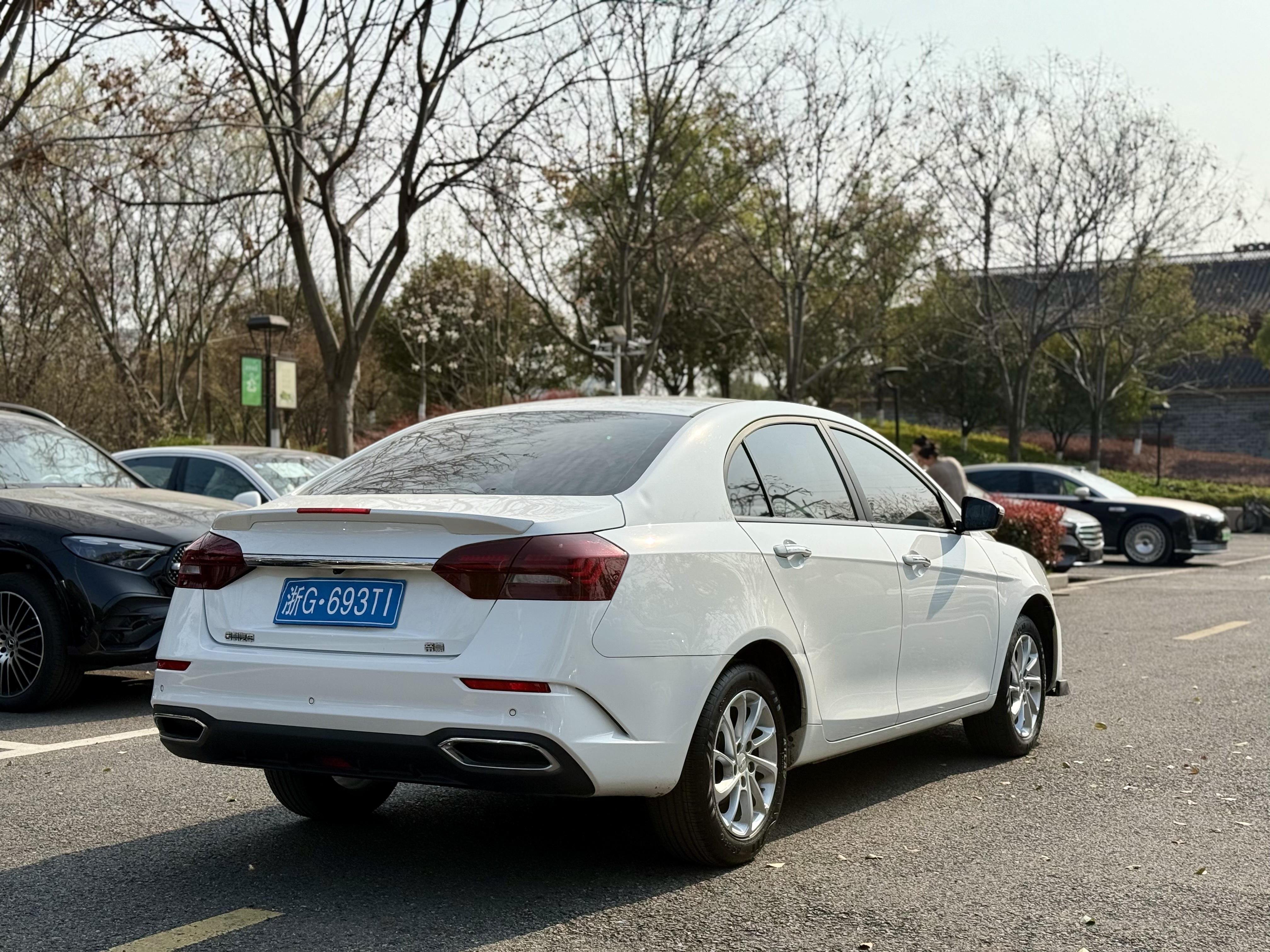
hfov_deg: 39.7
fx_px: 1761
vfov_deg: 30.3
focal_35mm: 48
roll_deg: -0.1
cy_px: 476
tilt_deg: +0.4
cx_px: 635
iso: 64
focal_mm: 6.76
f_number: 1.78
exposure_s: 1/5208
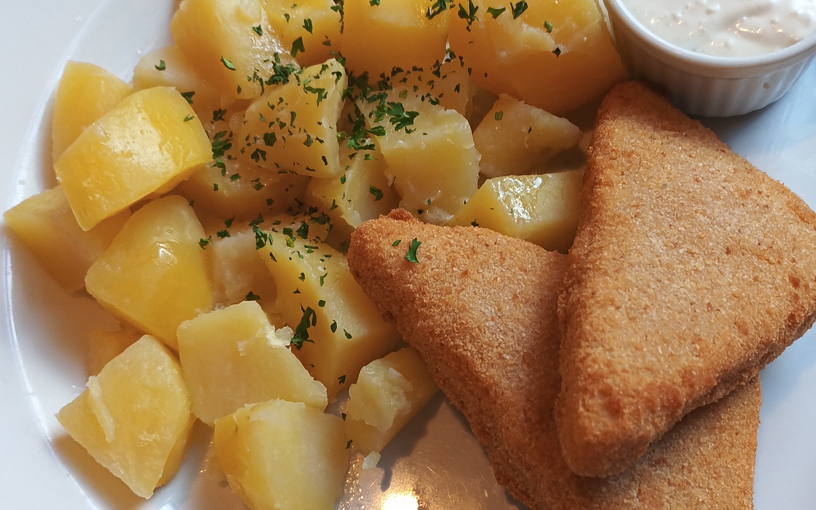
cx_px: 507
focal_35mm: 46
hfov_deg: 43.2
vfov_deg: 27.9
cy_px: 304
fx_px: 1023
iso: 215
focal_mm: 4.26
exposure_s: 1/50
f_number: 1.8
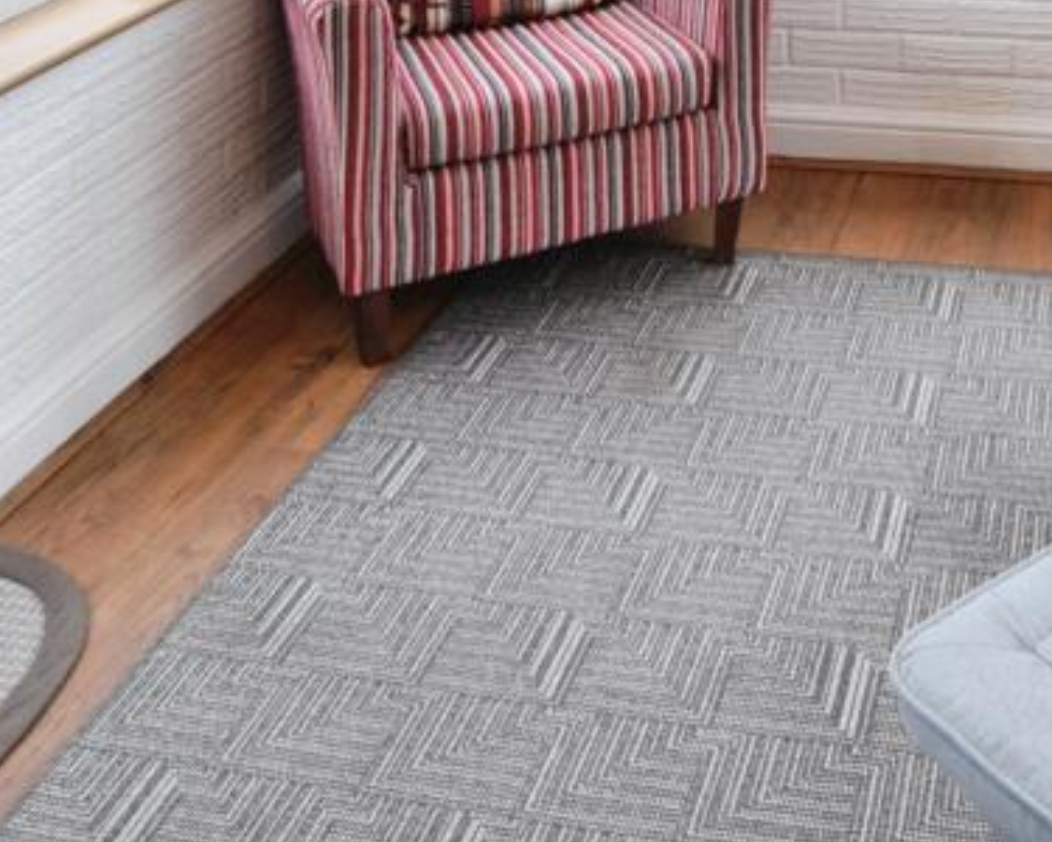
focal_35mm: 42
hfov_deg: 41.3
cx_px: 875
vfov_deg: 33.2
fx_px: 1316
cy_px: 52
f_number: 4.5
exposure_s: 1/80
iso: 400
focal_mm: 11
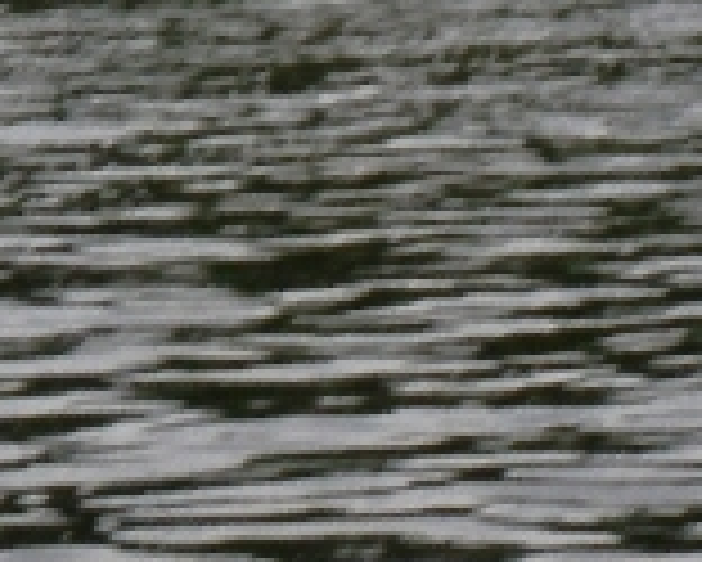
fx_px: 8025
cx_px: -855
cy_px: -638
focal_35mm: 386
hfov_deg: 4.9
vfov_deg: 4.0
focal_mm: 13.7
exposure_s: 1/250
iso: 80
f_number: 5.8
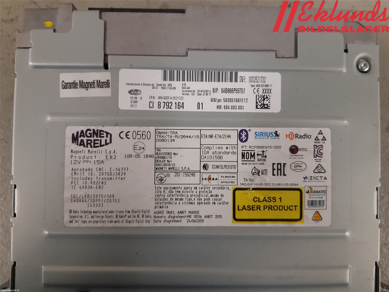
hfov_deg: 67.3
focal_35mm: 26
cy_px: 146
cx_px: 194
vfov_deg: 53.1
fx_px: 292
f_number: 1.7
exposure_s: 1/50
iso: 160
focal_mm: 3.93
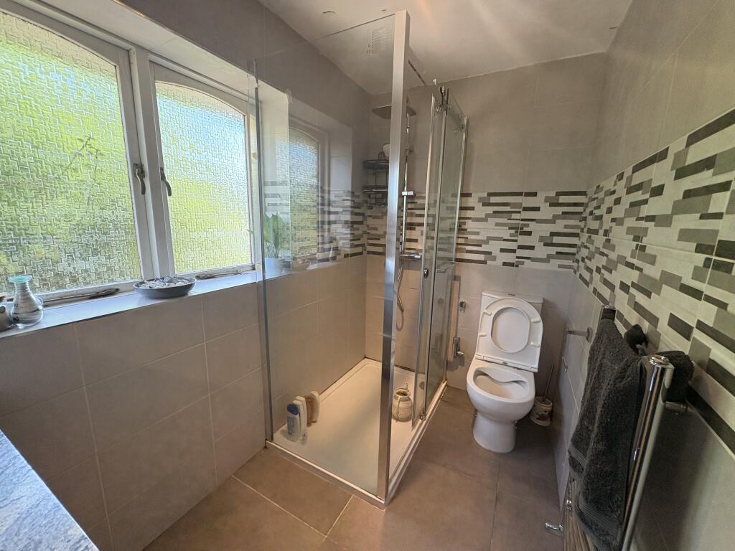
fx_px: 297
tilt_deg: -10.5
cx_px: 368
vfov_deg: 85.7
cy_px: 276
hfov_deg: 102.1
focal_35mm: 14
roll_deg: -1.1
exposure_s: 1/100
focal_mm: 2.22
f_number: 2.2
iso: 250
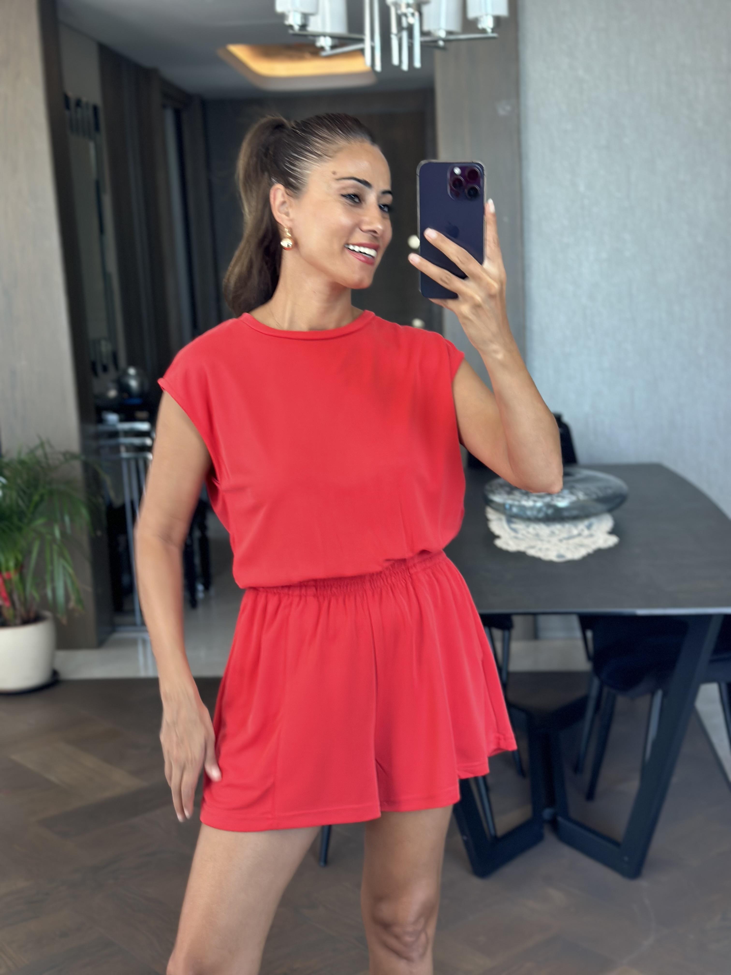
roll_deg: +2.9
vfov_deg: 39.7
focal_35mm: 48
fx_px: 1352
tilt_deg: -12.4
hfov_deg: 30.3
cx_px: 366
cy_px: 488
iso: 125
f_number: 1.78
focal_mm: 6.86
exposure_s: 1/117
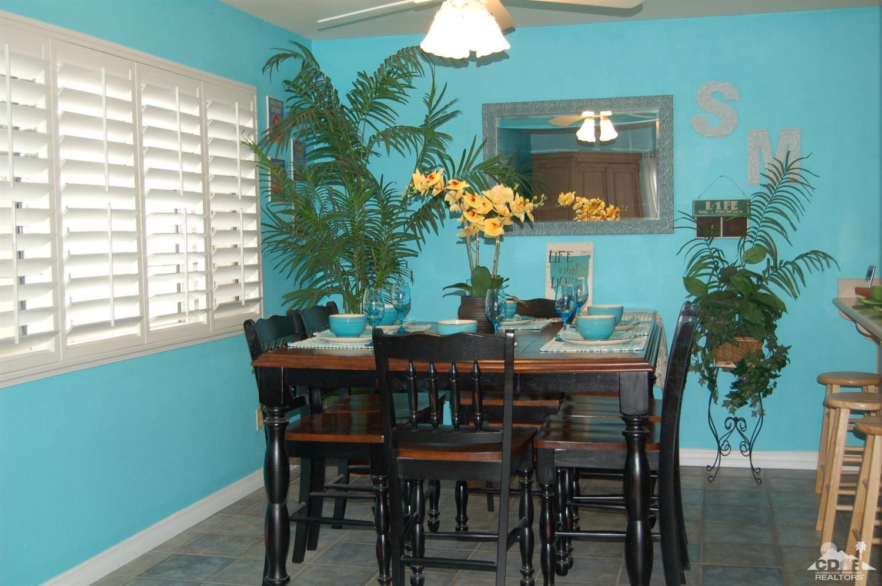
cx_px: 441
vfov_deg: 31.8
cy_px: 293
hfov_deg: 46.4
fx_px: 1028
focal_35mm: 42
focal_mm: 28
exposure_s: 1/60
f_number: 4.2
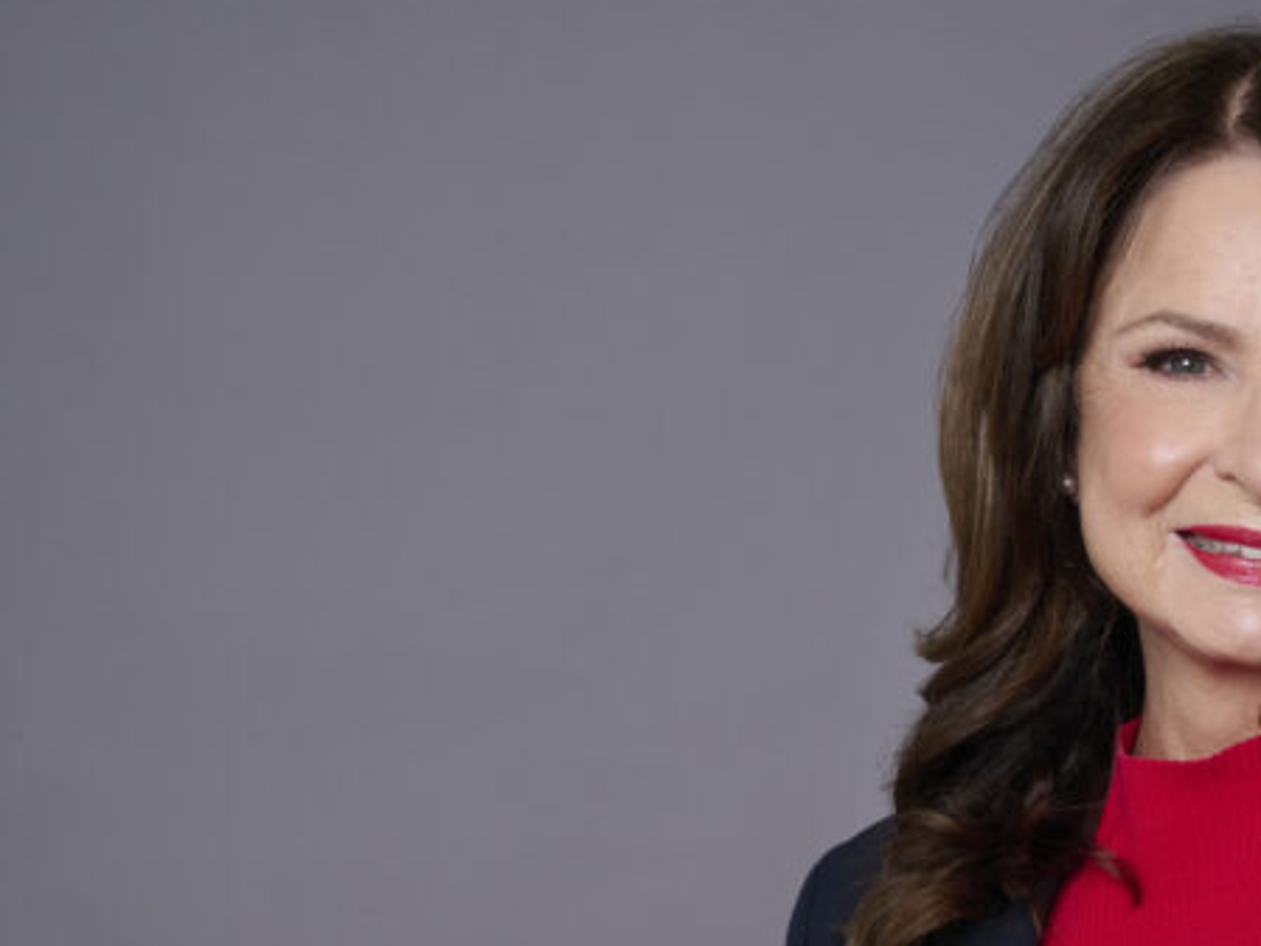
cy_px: 679
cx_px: 1034
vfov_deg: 12.9
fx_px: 4190
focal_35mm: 115
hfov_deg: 17.0
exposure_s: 1/125
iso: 250
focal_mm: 70
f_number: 16
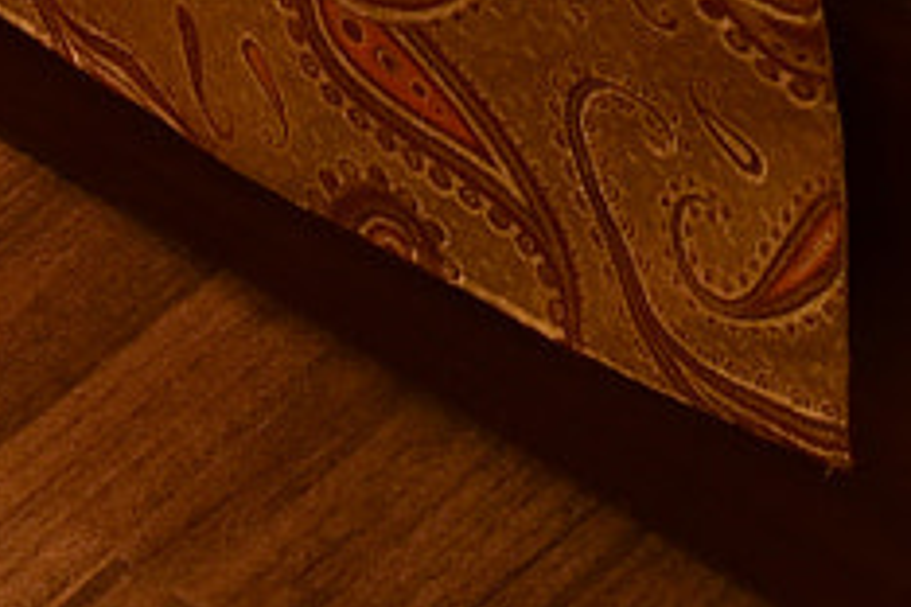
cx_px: 849
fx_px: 4150
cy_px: -1362
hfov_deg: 12.4
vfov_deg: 7.2
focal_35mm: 164
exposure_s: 1/100
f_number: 4
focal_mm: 24
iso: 1600
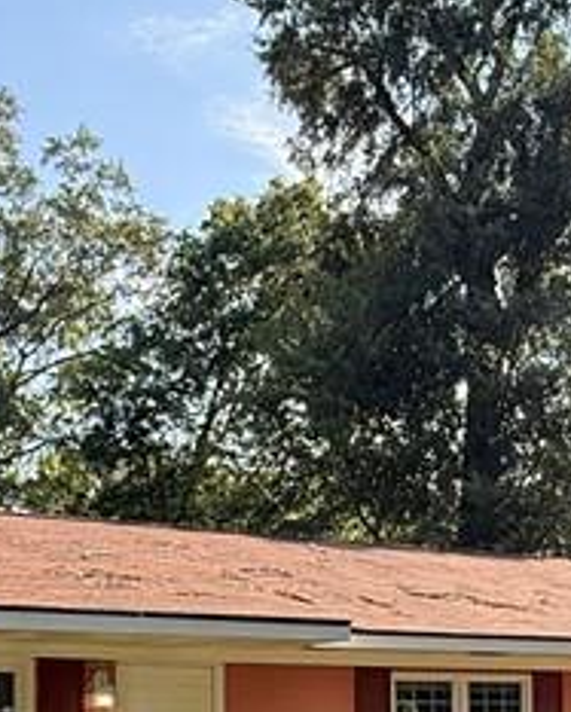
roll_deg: +0.8
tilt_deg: +2.2
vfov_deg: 29.3
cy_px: 715
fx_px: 1265
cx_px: 299
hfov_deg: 25.4
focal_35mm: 60
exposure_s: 1/564
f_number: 2.2
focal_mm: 2.22
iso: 64
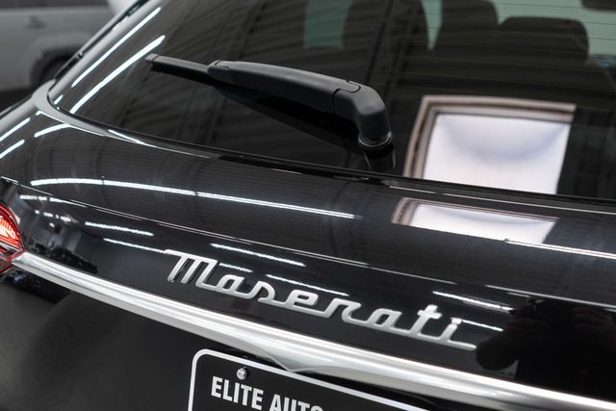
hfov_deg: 46.4
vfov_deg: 31.9
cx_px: 308
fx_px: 719
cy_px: 206
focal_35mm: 42
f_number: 3.2
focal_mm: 28
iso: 200
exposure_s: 1/40
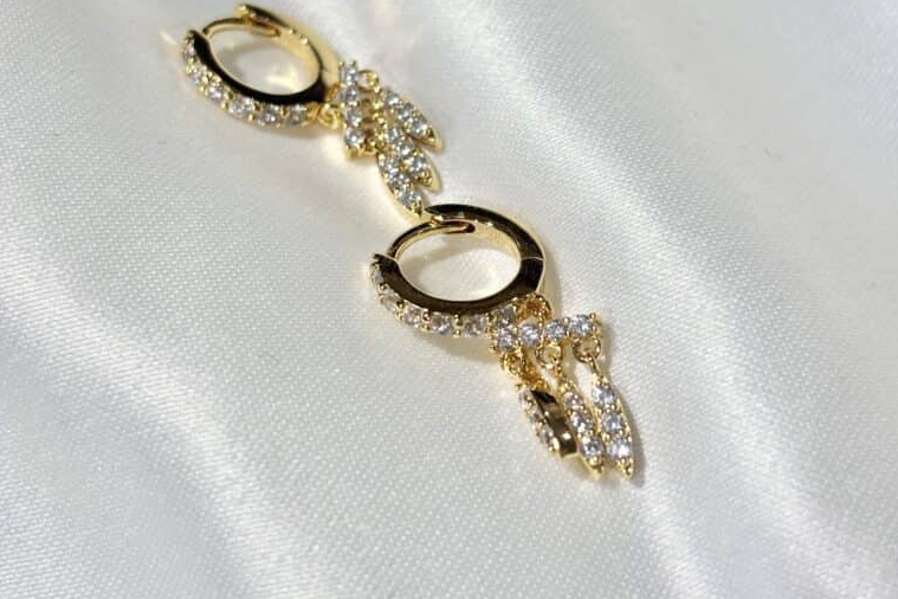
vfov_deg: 18.6
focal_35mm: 73
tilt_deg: -51.0
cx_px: 451
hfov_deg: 27.7
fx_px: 1821
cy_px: 224
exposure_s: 1/385
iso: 32
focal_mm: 5.96
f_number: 1.6
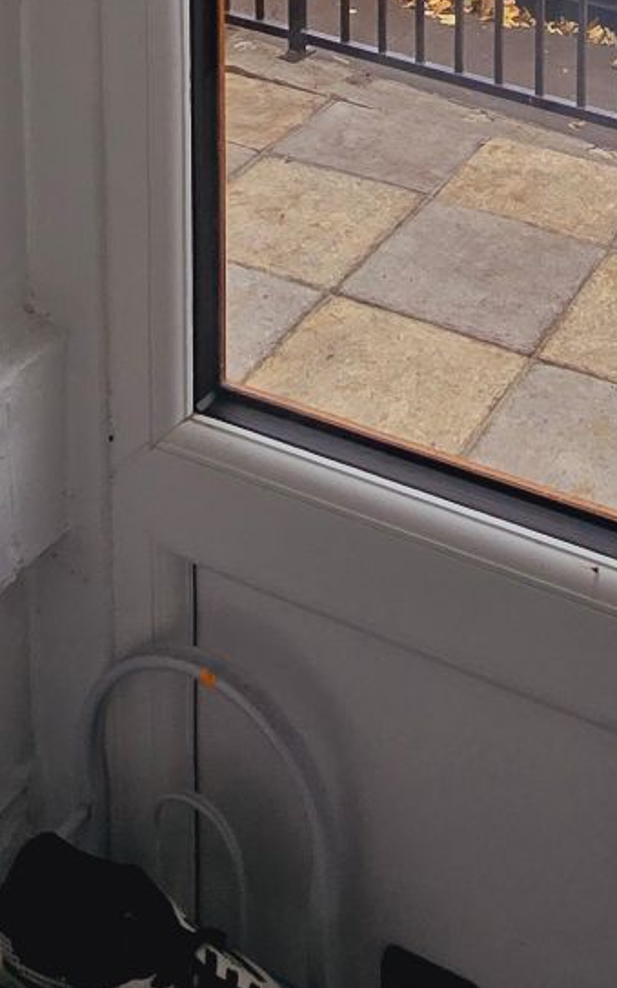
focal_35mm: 52
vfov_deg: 29.3
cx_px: 521
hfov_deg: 24.3
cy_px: -373
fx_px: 1400
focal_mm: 2.2
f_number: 2.2
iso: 50
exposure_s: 1/158
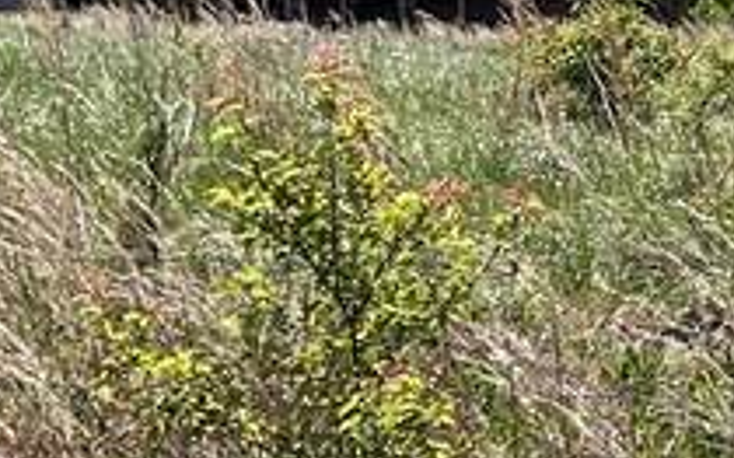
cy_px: -70
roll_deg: +1.7
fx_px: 3359
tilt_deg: +0.5
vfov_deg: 7.7
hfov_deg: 11.0
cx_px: 1583
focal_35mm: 168
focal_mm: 5.7
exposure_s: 1/5076
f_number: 1.5
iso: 50
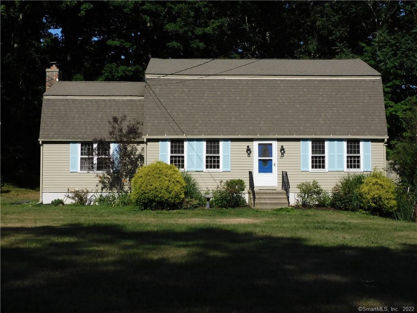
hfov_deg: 38.2
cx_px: 208
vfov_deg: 29.1
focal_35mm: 50
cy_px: 156
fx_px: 602
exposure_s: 1/1250
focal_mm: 9
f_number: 4
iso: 125
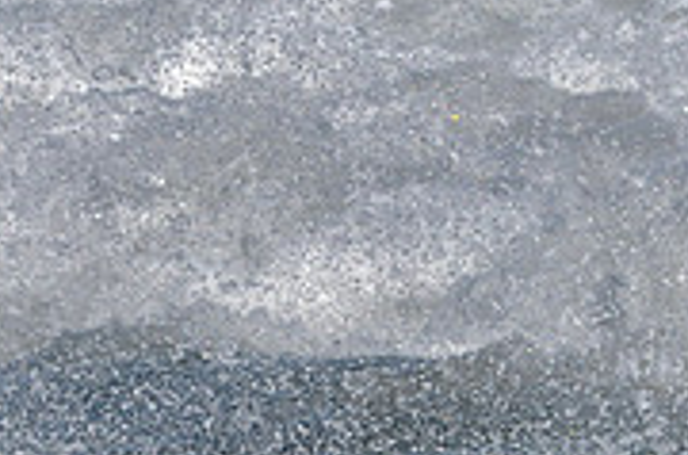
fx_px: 18470
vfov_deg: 1.4
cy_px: 728
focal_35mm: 969
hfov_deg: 2.1
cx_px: 440
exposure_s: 1/1000
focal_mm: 200
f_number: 8
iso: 200
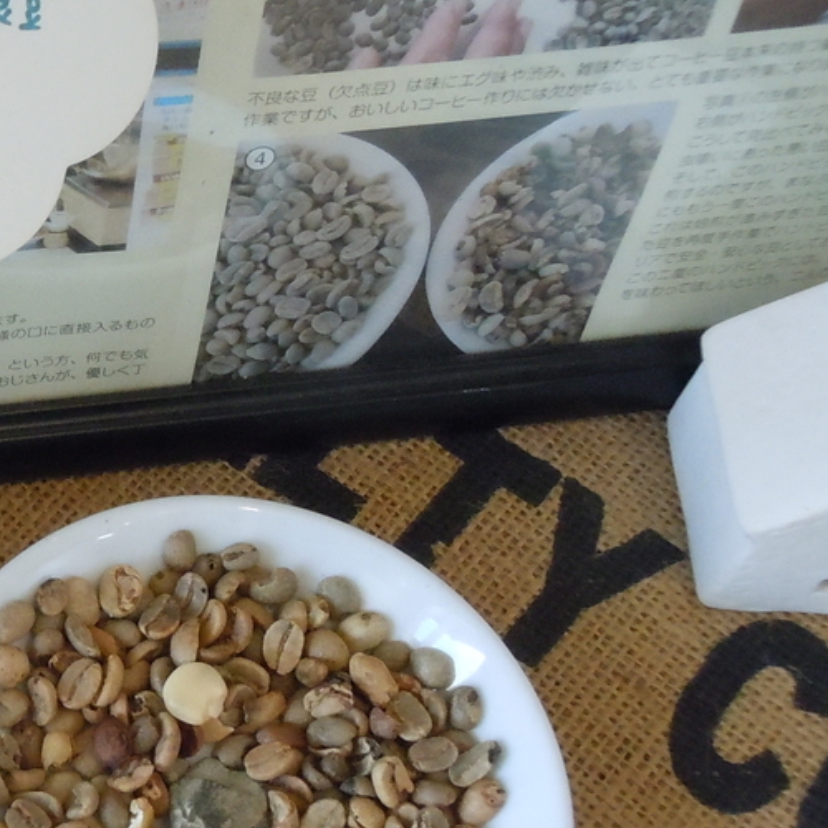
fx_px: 1894
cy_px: 479
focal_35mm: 70
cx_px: -119
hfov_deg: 23.0
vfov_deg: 24.6
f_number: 4
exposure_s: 1/80
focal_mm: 5.9
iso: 800
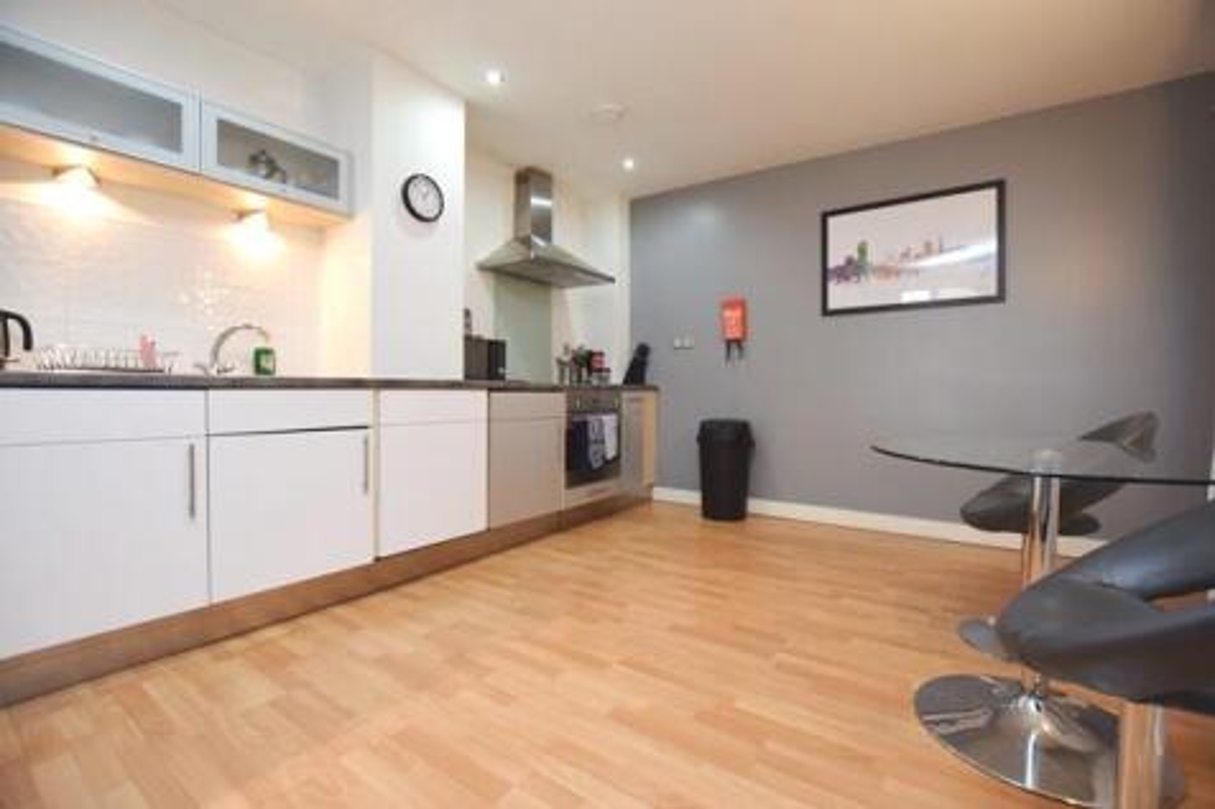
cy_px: 404
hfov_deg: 100.4
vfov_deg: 77.3
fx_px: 506
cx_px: 608
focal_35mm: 15
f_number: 3.5
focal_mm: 10
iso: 800
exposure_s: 1/60
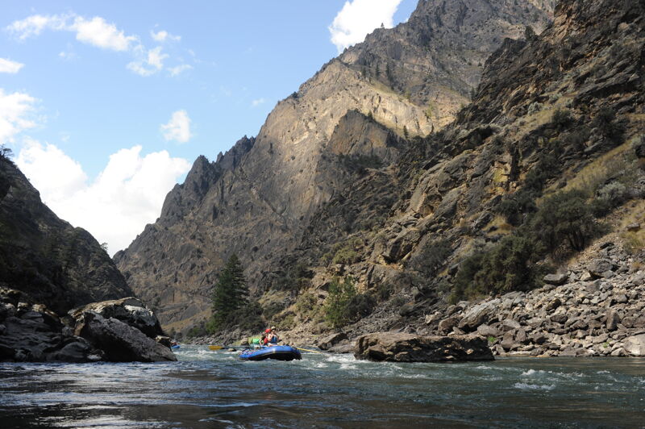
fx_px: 627
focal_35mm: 35
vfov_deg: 37.8
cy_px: 214
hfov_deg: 54.5
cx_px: 322
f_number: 6.3
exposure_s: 1/400
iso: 200
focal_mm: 35
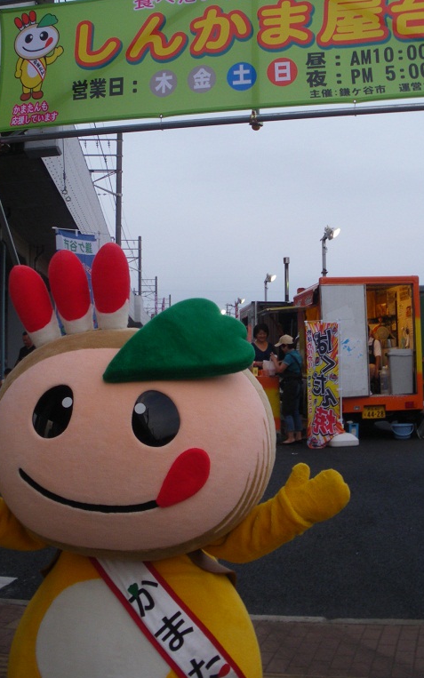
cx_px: 255
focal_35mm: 48
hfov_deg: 26.8
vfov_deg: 41.7
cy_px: 292
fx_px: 887
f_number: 3.5
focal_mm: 6.3
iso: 100
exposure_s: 1/50
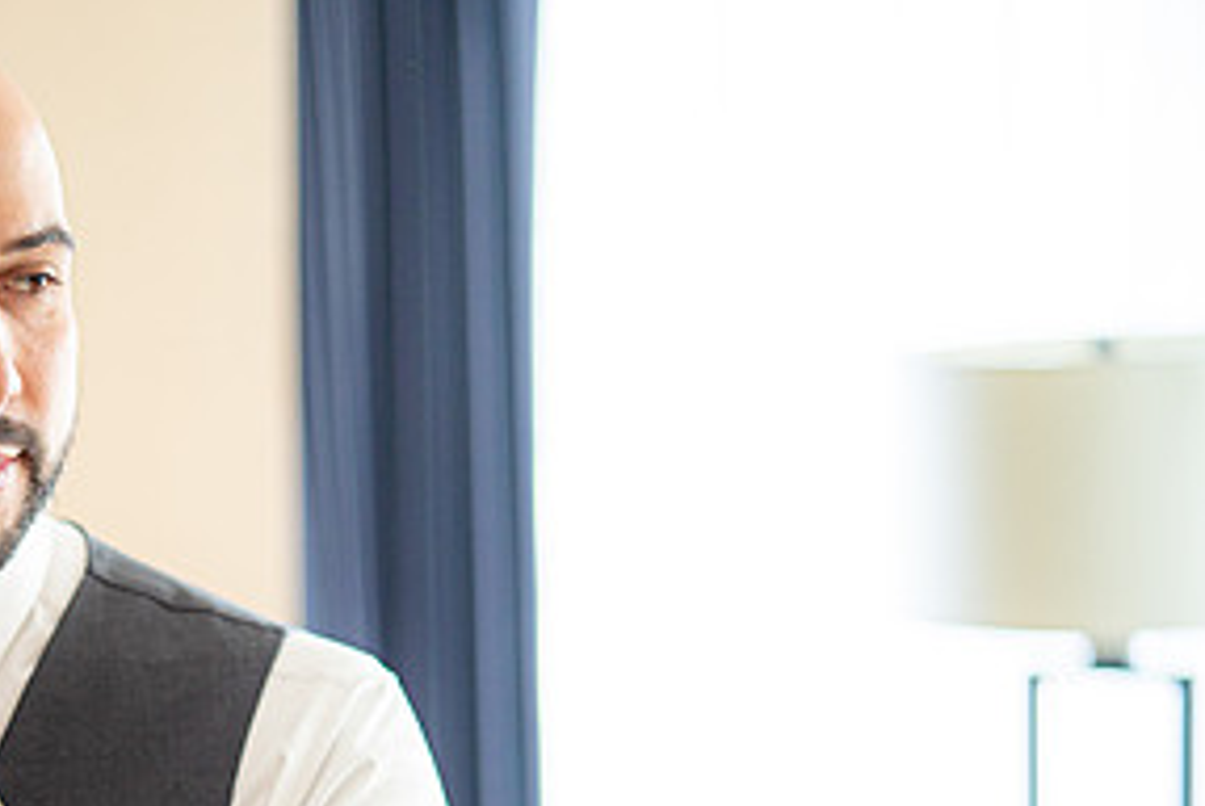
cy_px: 796
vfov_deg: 13.4
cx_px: -4
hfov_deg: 19.6
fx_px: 3384
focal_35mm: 101
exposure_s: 1/500
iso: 800
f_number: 1.4
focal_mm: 50
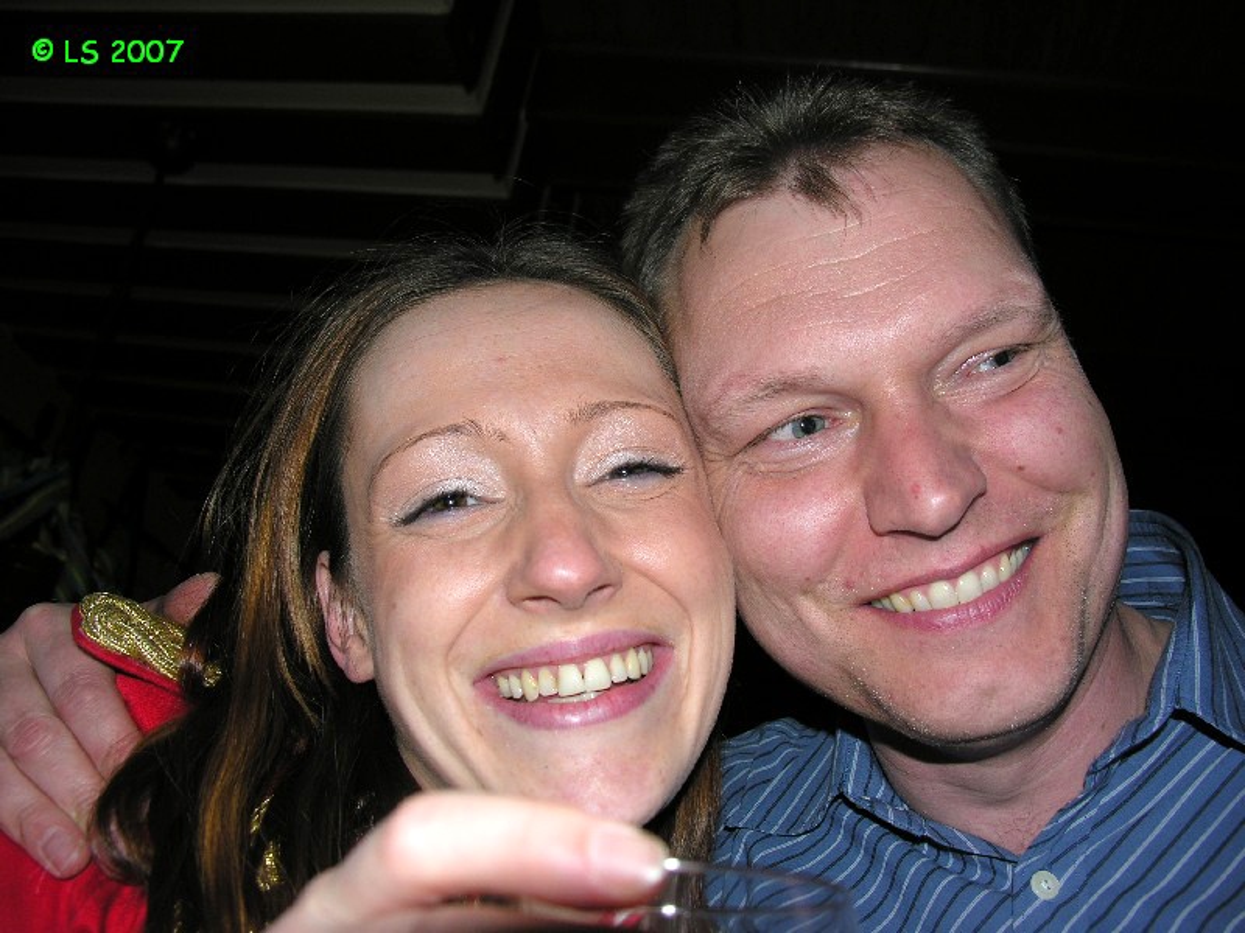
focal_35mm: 35
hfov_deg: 52.6
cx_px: 622
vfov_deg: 40.7
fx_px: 1259
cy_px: 466
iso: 50
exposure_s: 1/60.1
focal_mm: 8.9
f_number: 2.8
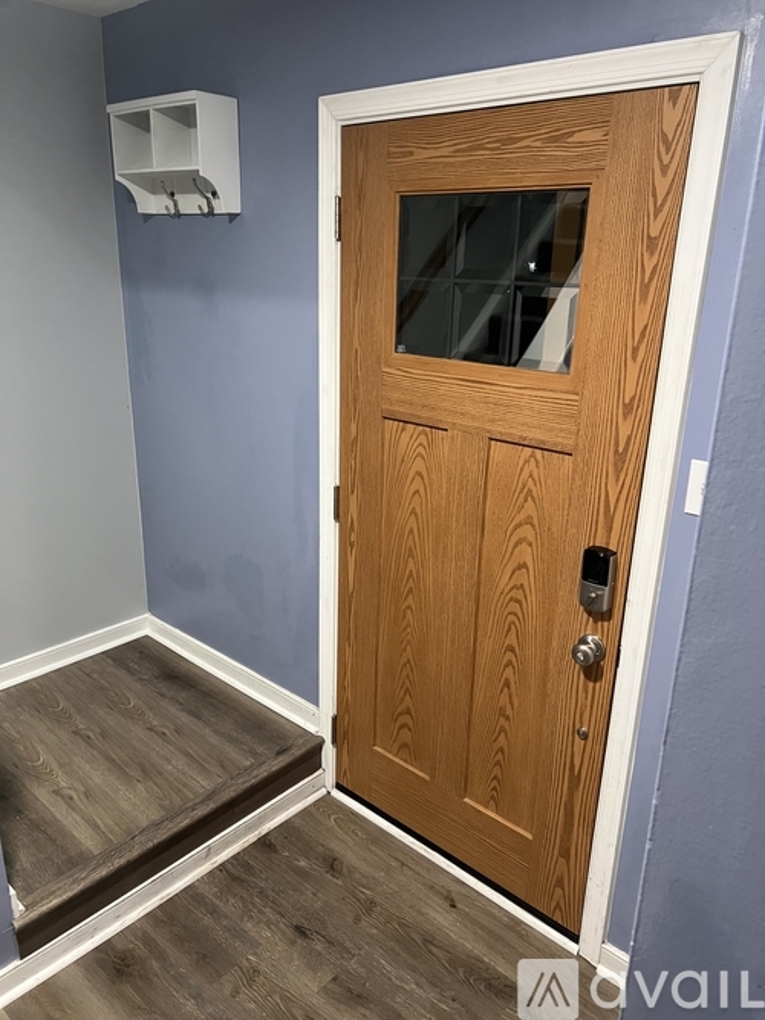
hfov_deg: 53.0
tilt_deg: -18.3
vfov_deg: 67.3
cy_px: 510
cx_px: 382
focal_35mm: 26
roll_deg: +0.0
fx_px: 766
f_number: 1.5
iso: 400
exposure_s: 1/60
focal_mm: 5.7
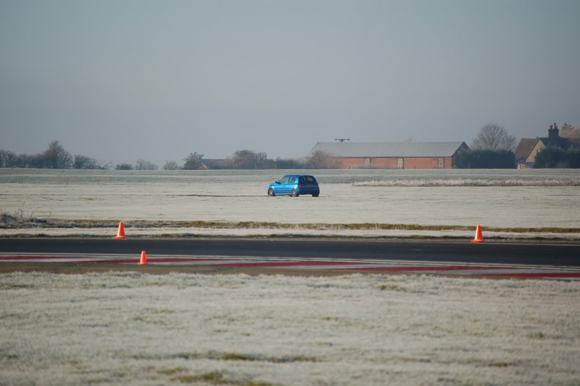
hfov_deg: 6.9
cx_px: 290
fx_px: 4829
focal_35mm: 300
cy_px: 193
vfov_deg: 4.6
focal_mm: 200
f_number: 5.6
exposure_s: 1/2000
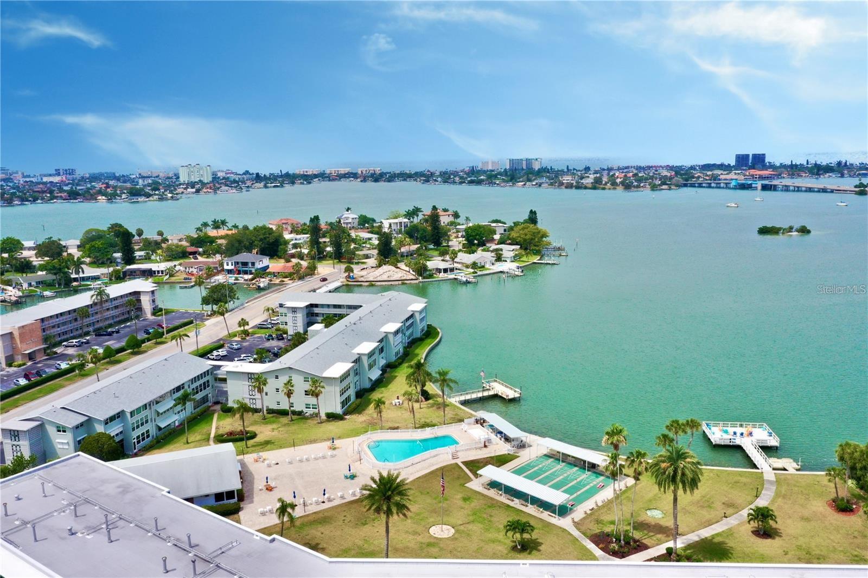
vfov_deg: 46.4
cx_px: 434
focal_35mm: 28
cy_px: 289
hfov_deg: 65.5
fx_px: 675
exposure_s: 1/200
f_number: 10
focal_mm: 10.26
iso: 100
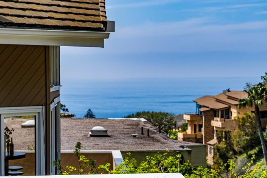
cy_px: 80
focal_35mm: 92
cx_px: 117
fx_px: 682
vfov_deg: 14.9
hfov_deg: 22.1
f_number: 10
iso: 640
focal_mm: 61
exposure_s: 1/1250
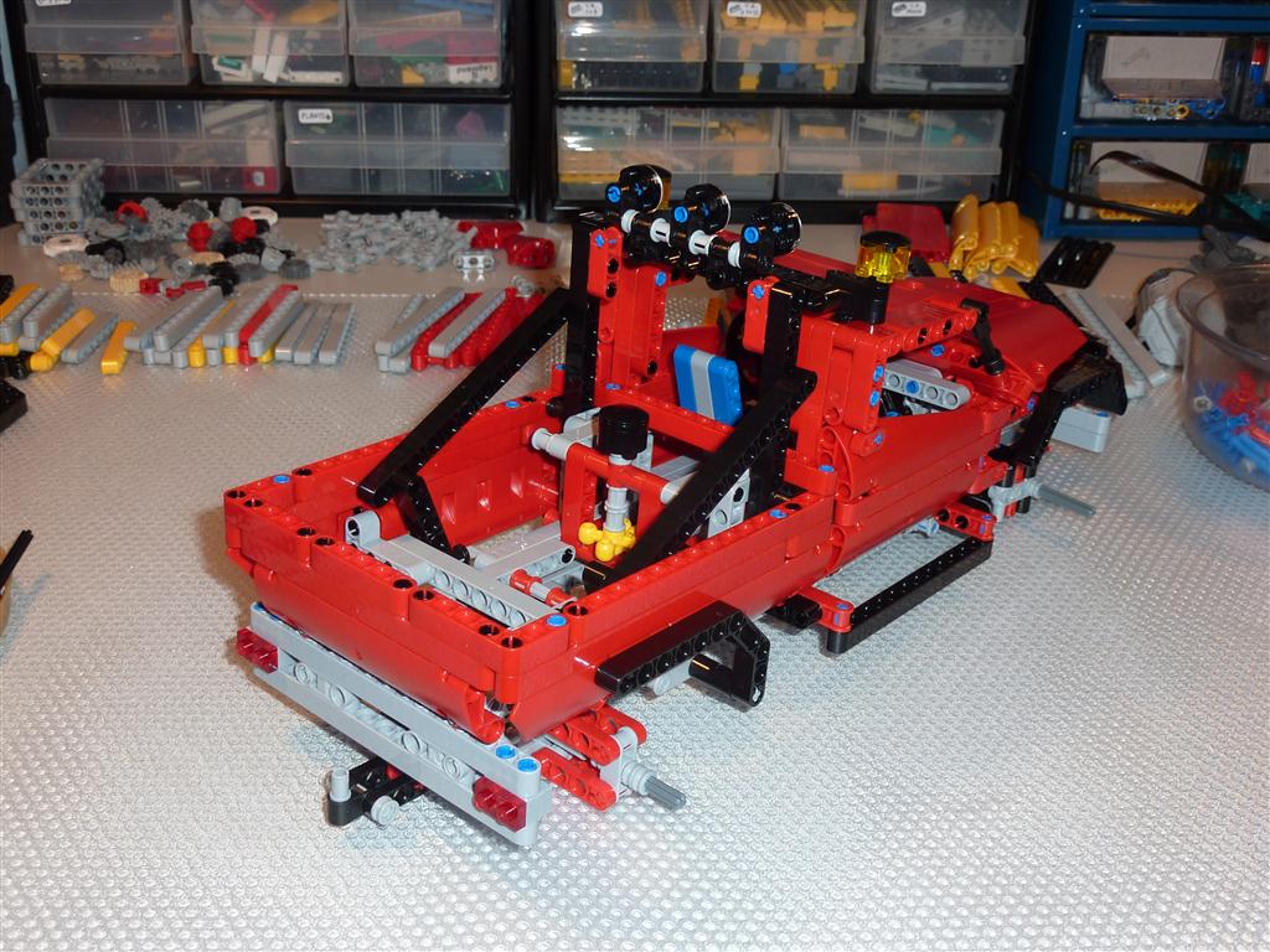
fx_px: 1468
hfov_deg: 46.8
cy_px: 476
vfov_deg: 36.0
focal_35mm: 40
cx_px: 635
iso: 100
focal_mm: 6.5
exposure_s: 1/30
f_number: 3.6
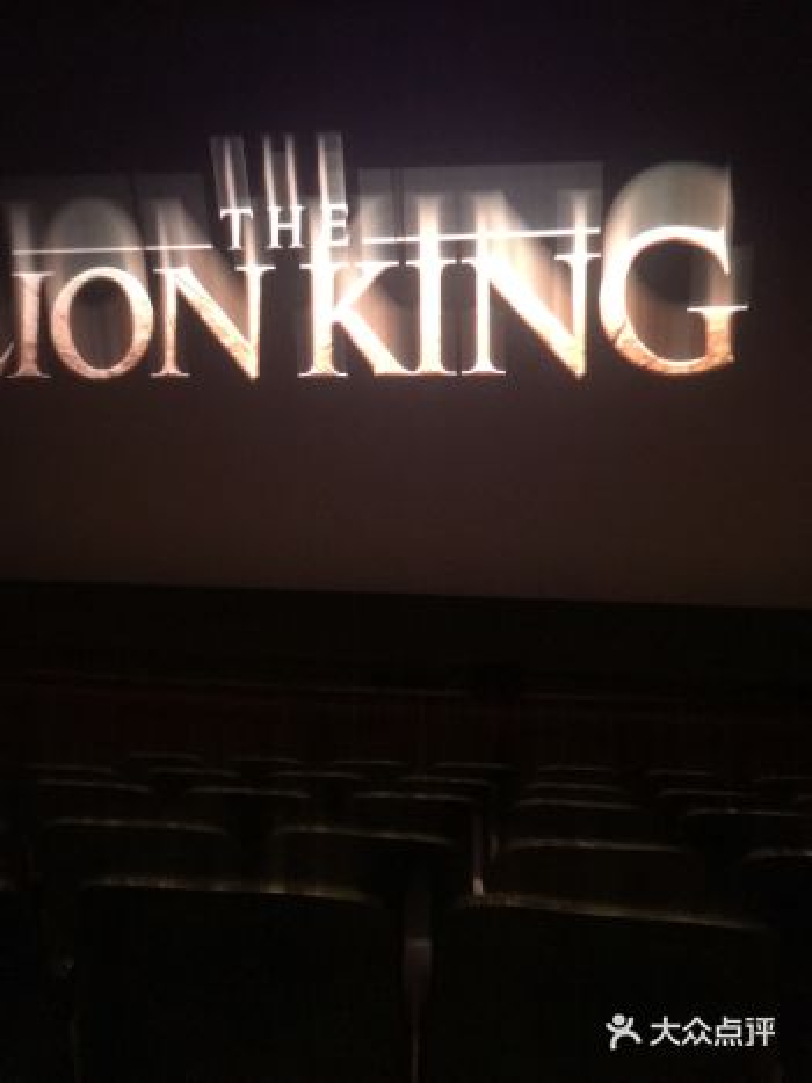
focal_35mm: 29
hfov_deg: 48.2
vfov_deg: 61.7
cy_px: 542
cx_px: 406
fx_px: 907
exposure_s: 1/4
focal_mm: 4.15
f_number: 2.2
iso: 640
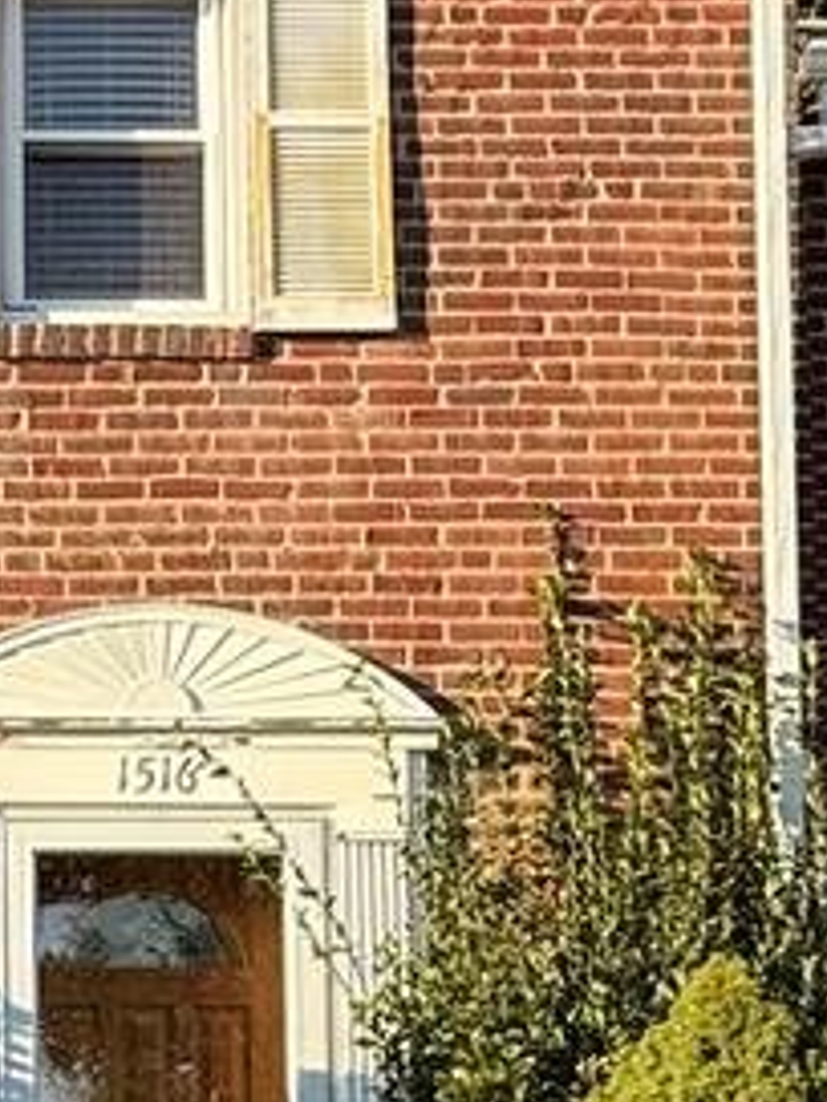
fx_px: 2357
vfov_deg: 25.3
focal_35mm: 74
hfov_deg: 18.9
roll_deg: -0.5
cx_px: -150
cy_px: 1057
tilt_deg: +6.3
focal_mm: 2.22
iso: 50
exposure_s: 1/549
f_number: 2.2
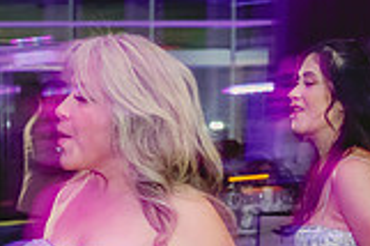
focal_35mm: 111
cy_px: 298
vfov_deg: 12.0
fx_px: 1140
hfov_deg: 18.4
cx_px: 148
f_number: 2.8
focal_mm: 24
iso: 1600
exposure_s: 1/80
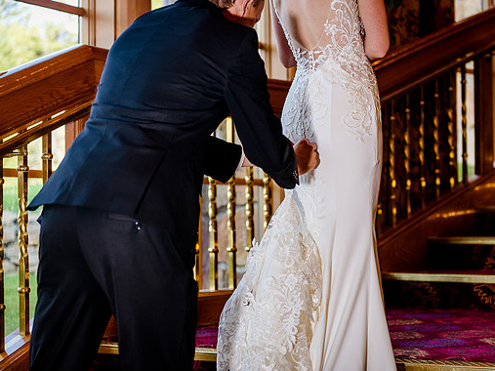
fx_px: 1101
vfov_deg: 19.1
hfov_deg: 25.3
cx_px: 271
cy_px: 184
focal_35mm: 77
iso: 400
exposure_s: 1/200
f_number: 3.2
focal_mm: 70
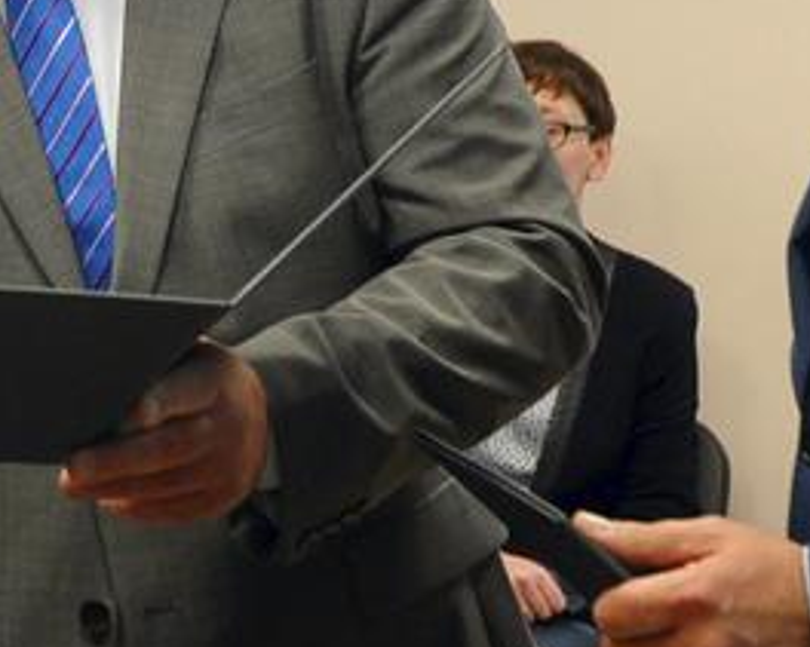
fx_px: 4337
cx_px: -74
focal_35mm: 181
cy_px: 109
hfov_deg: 10.5
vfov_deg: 8.5
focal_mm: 40
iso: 1250
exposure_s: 1/80
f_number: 4.5
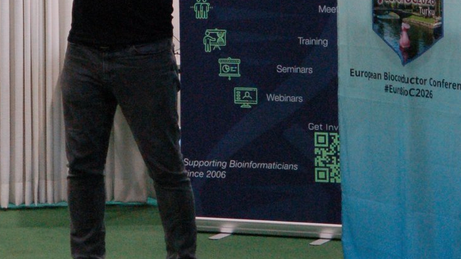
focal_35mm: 211
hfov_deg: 10.2
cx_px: 138
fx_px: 2580
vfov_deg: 5.7
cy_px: -111
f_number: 2.8
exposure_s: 1/125
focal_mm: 50
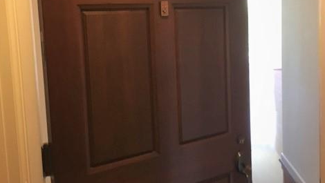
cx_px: 162
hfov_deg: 47.3
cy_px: 56
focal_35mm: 43
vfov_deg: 27.5
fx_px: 371
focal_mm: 4.15
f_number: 2.2
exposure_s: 1/30
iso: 160
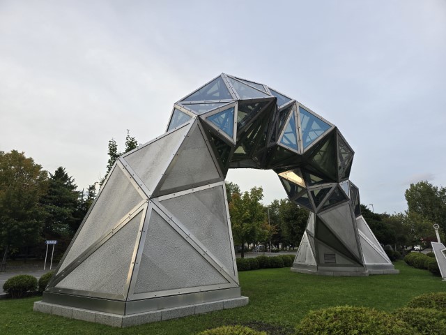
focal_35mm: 23
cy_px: 168
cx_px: 223
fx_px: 296
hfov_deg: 73.9
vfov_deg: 58.9
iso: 32
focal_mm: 6.3
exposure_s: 1/180
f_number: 1.7
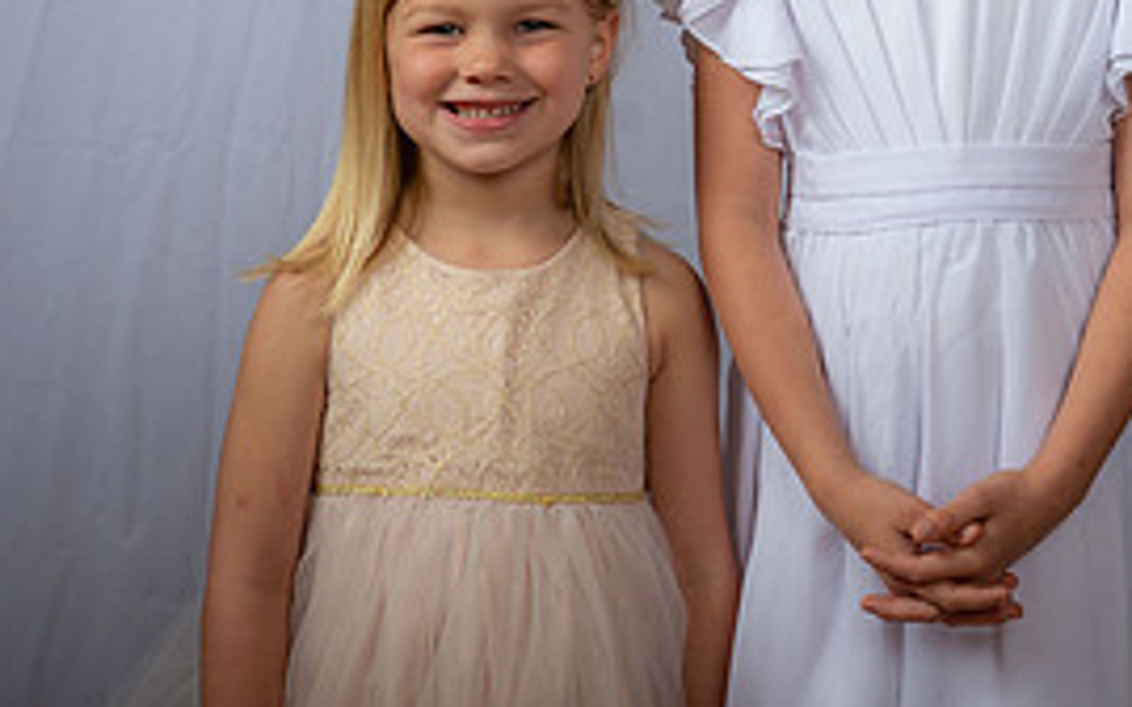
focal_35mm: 136
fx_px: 4195
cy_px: -46
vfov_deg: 9.5
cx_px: 1031
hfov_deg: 15.2
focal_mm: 62
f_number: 6.3
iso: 250
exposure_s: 1/200
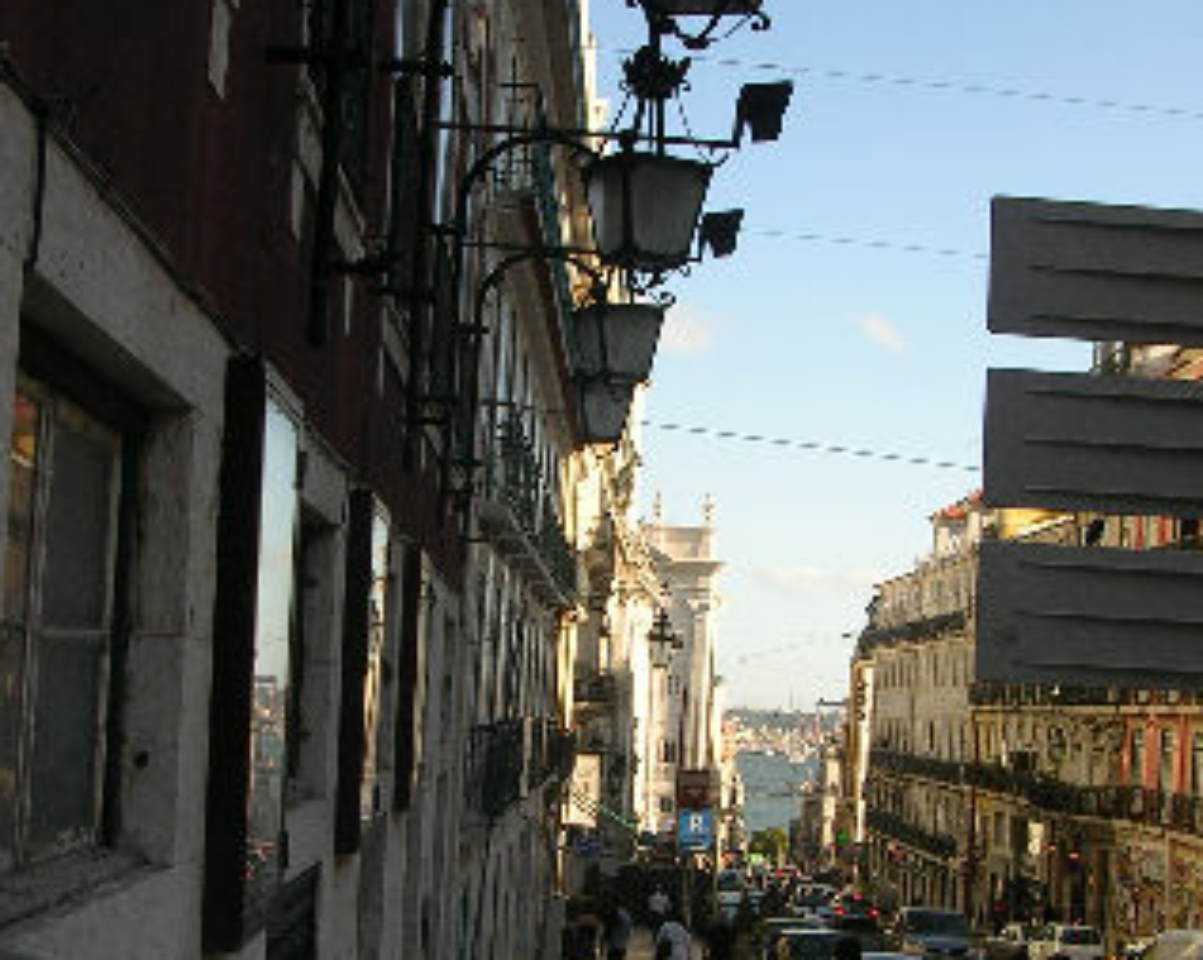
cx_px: 600
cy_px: 675
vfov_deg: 25.2
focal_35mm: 60
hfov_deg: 31.5
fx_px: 2134
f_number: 2.8
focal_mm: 5.8
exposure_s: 1/470
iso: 50
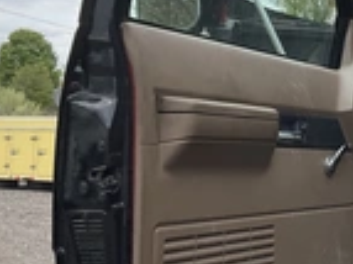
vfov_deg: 18.1
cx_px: 360
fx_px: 825
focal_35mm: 81
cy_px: 81
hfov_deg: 23.1
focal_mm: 3
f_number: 1.8
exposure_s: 1/962
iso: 25
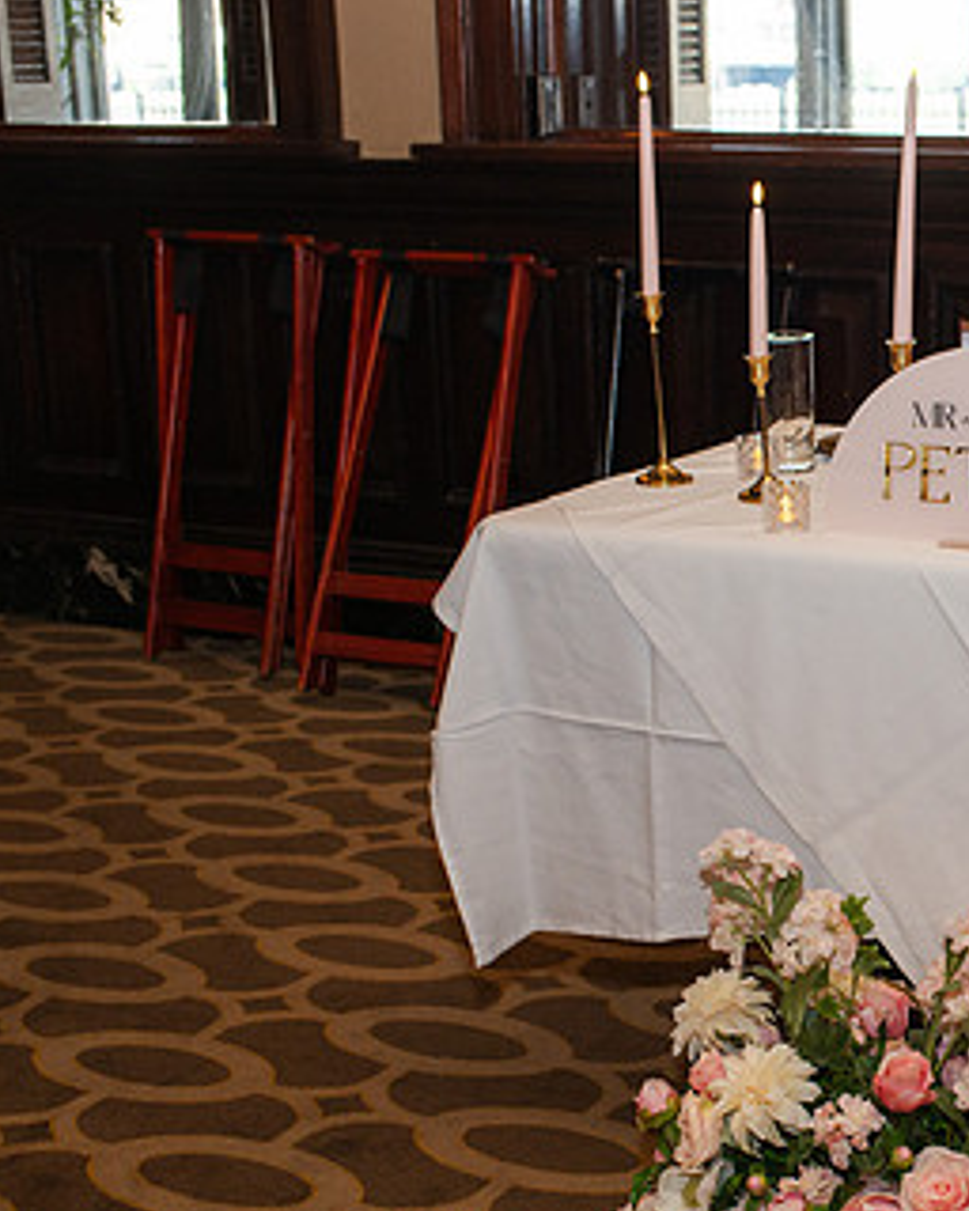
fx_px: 2438
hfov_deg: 21.7
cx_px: 974
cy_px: 830
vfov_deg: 27.7
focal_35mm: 68
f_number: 5
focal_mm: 35
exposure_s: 1/200
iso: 1000
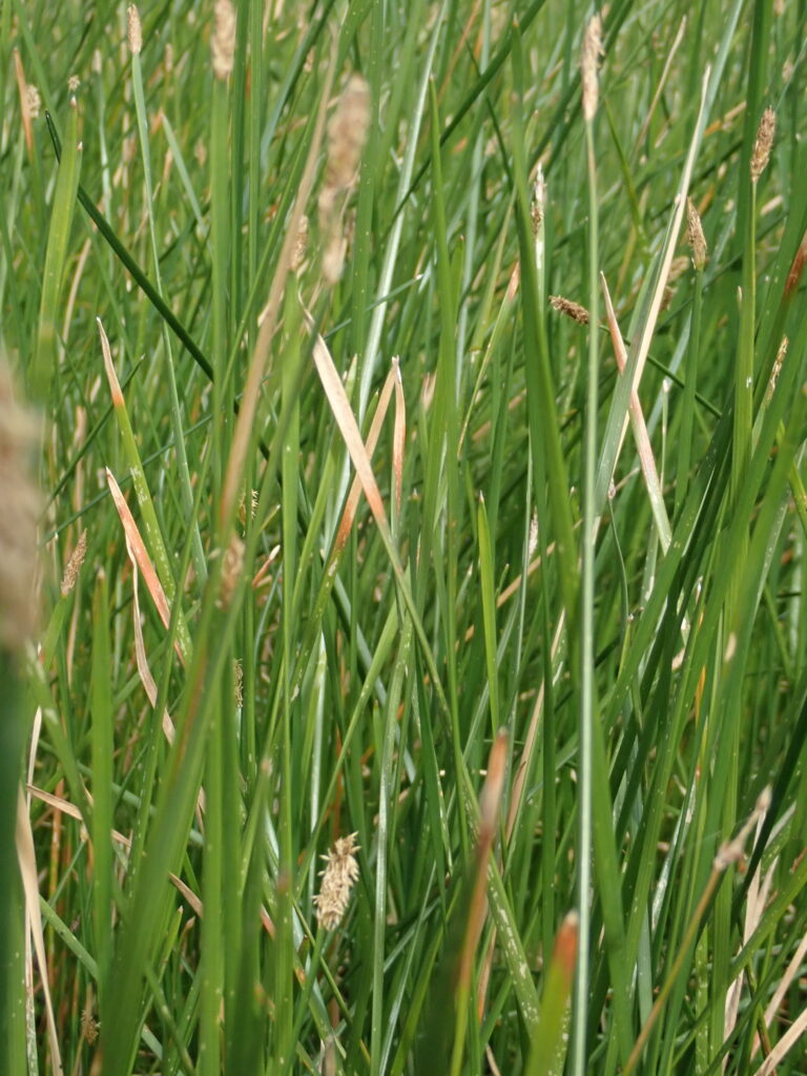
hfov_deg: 19.9
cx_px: 404
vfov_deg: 26.3
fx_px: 2300
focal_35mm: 74
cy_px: 538
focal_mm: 13.47
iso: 250
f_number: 5.6
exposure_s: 1/320
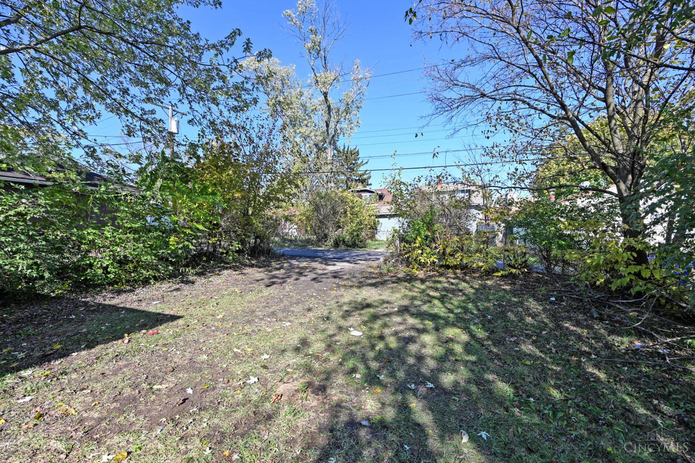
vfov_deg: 81.2
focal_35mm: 14
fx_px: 270
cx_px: 348
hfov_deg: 104.3
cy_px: 232
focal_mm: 14
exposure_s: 1/250
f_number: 5.6
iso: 100
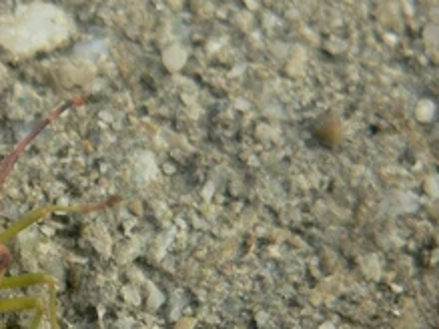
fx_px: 2598
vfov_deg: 7.2
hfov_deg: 9.5
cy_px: 275
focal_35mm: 205
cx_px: -148
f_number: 2.8
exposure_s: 1/80
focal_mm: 11.6
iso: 100
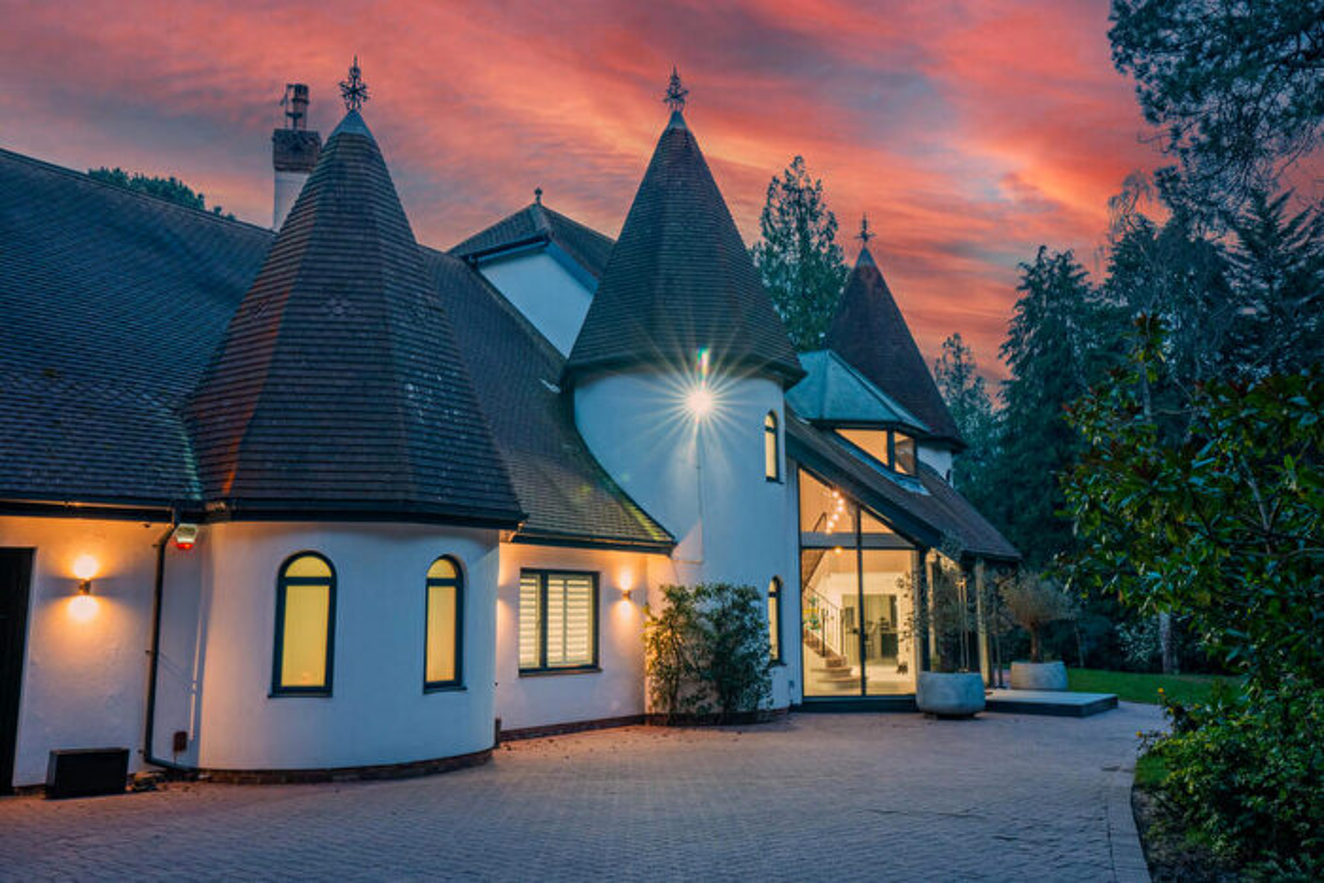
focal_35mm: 32
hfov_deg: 58.7
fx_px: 1177
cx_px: 662
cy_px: 442
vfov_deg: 41.1
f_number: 13
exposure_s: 1/2
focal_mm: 32
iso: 1250
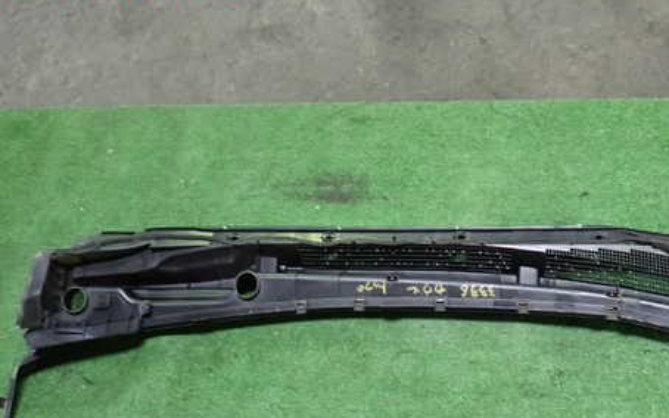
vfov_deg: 30.2
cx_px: 418
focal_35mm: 42
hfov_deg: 46.8
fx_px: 766
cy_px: 294
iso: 320
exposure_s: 1/30
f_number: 2.3
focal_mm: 5.4
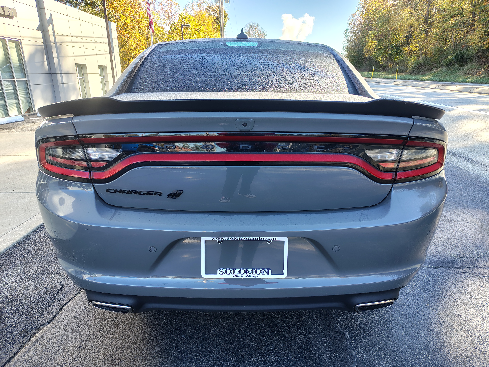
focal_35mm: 24
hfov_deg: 71.6
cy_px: 184
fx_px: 339
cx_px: 244
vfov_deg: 56.8
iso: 100
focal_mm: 5.56
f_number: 1.8
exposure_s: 1/117
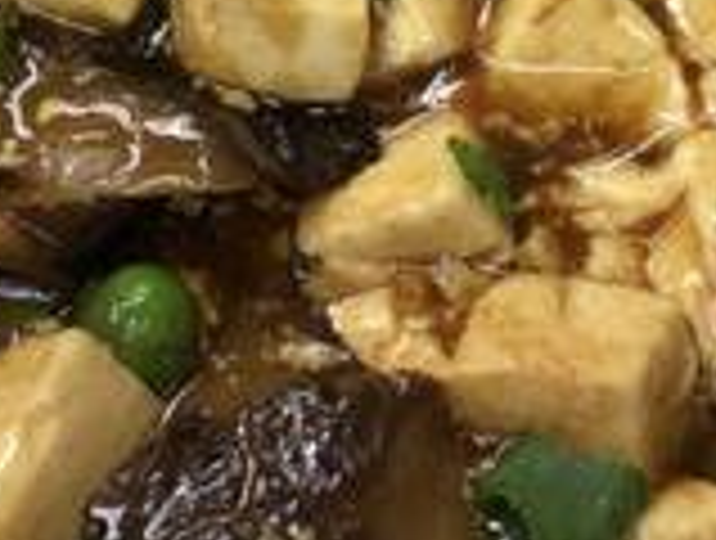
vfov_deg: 13.9
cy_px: -162
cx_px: 239
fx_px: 2135
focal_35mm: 103
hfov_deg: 19.0
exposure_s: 1/40
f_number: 1.8
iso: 25
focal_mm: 4
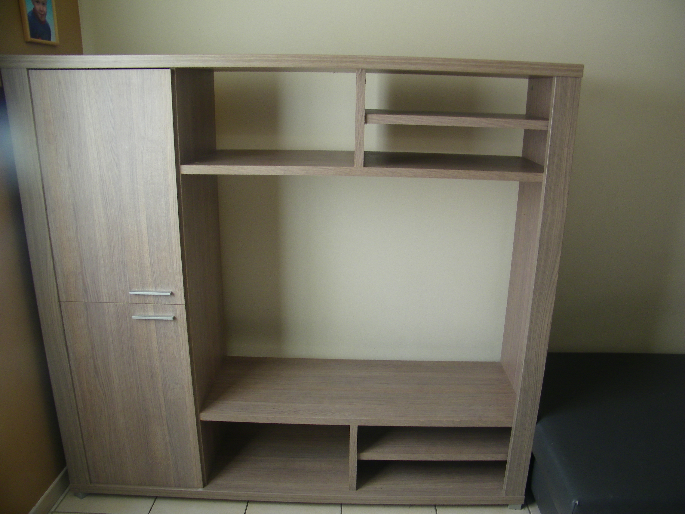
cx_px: 342
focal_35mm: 28
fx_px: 554
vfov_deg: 49.7
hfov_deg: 63.4
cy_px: 257
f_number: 3.5
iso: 80
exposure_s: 1/30
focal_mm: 5
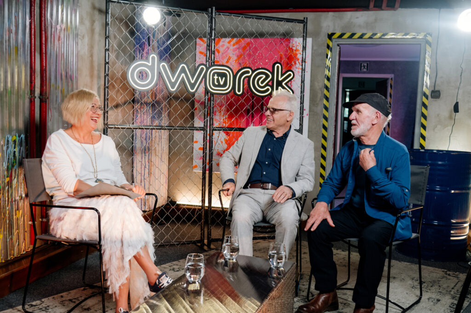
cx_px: 236
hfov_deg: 54.5
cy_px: 156
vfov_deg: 37.8
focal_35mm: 35
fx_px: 458
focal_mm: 35
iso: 2500
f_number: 4
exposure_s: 1/500
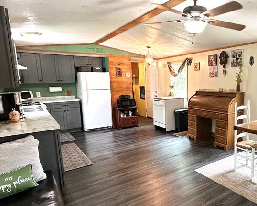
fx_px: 198
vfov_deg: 54.9
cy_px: 112
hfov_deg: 62.8
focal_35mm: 26
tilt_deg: -9.4
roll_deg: +0.6
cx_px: 187
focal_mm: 2.22
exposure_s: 1/60
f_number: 2.2
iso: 200
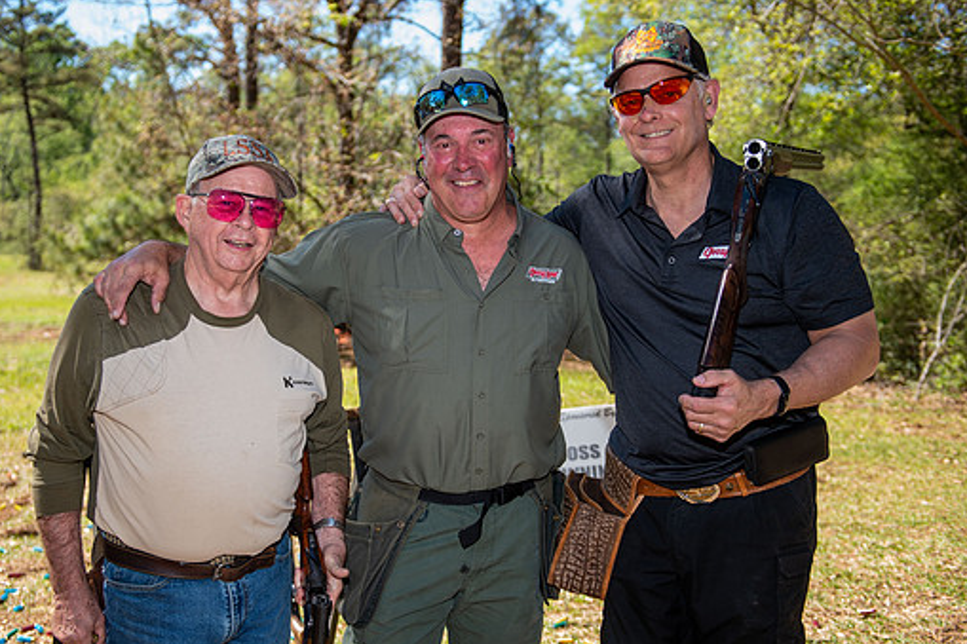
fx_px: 1101
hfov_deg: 47.4
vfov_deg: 32.6
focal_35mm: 41
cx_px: 462
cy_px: 348
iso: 50
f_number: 3.2
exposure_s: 1/250
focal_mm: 36
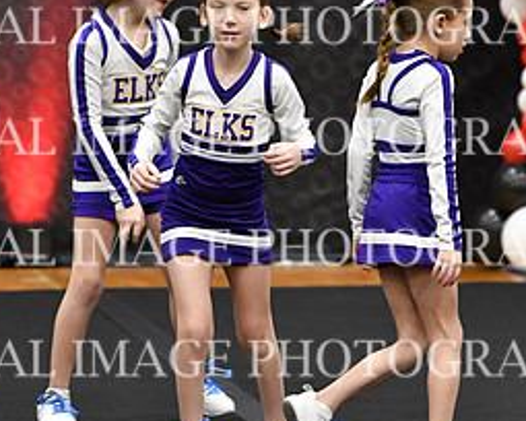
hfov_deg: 3.6
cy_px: 192
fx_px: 8484
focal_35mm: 545
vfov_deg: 2.8
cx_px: 234
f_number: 2.8
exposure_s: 1/800
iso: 5000
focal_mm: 170
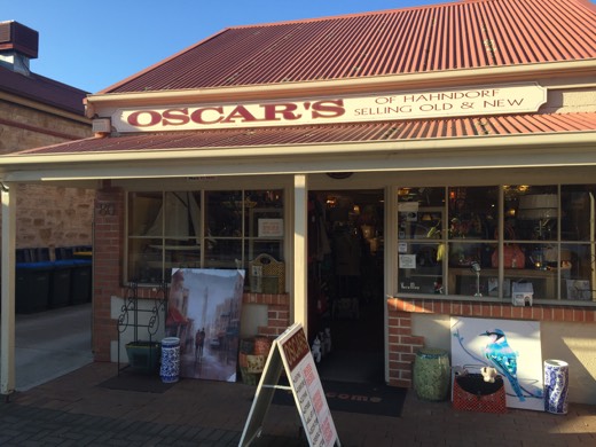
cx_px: 298
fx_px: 499
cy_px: 224
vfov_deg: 48.2
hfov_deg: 61.7
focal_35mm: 29
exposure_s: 1/573
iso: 32
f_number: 2.2
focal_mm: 4.15
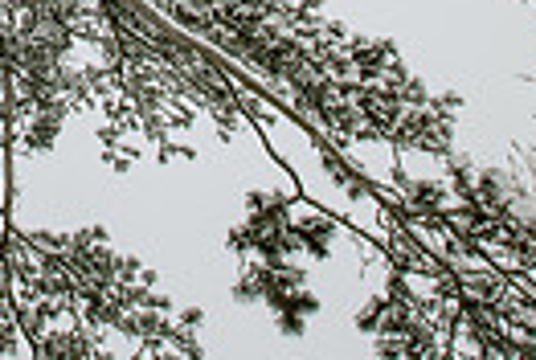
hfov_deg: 23.8
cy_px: -317
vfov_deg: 15.4
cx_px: -155
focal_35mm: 75
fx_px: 1119
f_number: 5
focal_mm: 17
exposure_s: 1/400
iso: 200
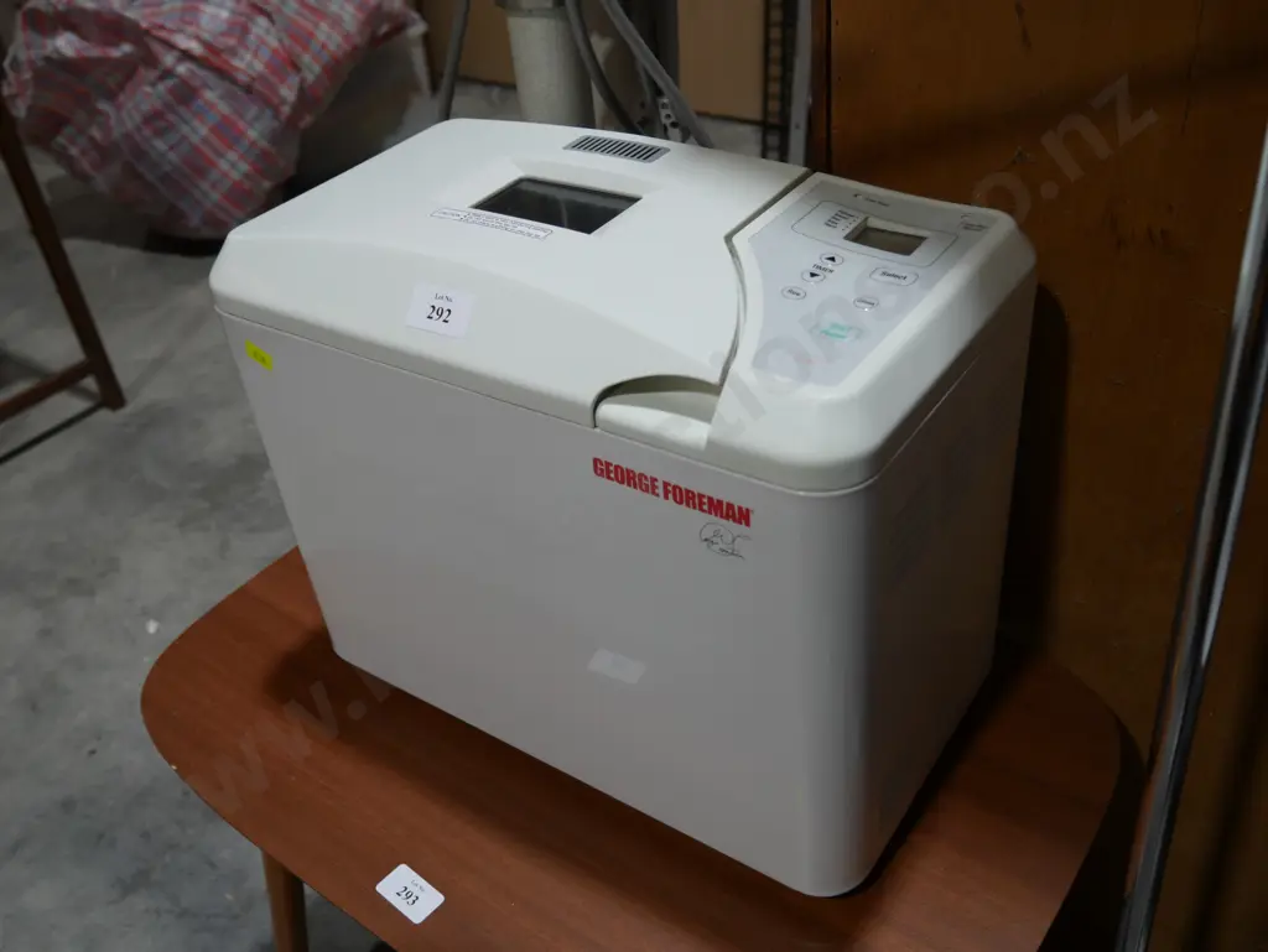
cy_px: 476
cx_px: 634
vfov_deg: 44.2
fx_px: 1173
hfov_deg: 56.8
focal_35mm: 32
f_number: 3.6
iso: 200
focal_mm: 16
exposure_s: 1/125
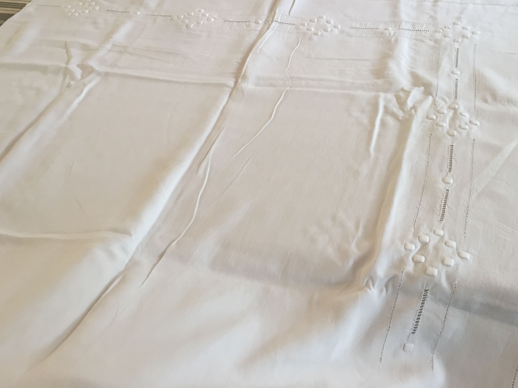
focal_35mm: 34
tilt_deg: -45.9
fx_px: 509
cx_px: 290
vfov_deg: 41.7
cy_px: 166
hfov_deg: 53.8
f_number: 2.2
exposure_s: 1/33
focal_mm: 4.15
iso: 32
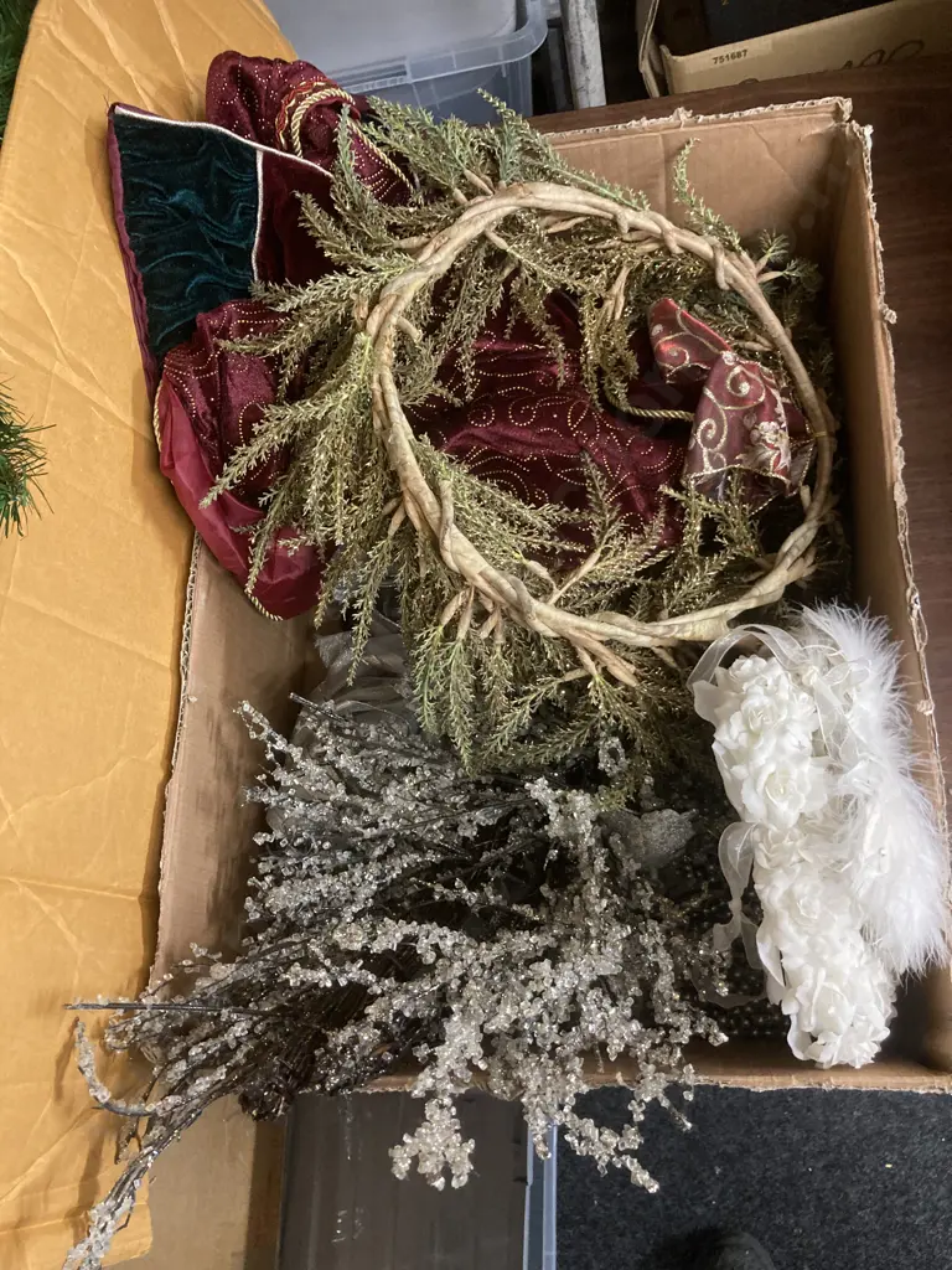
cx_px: 476
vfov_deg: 63.4
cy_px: 635
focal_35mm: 28
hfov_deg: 49.7
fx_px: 1027
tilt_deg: -68.5
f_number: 1.8
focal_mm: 3.99
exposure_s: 1/25
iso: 320
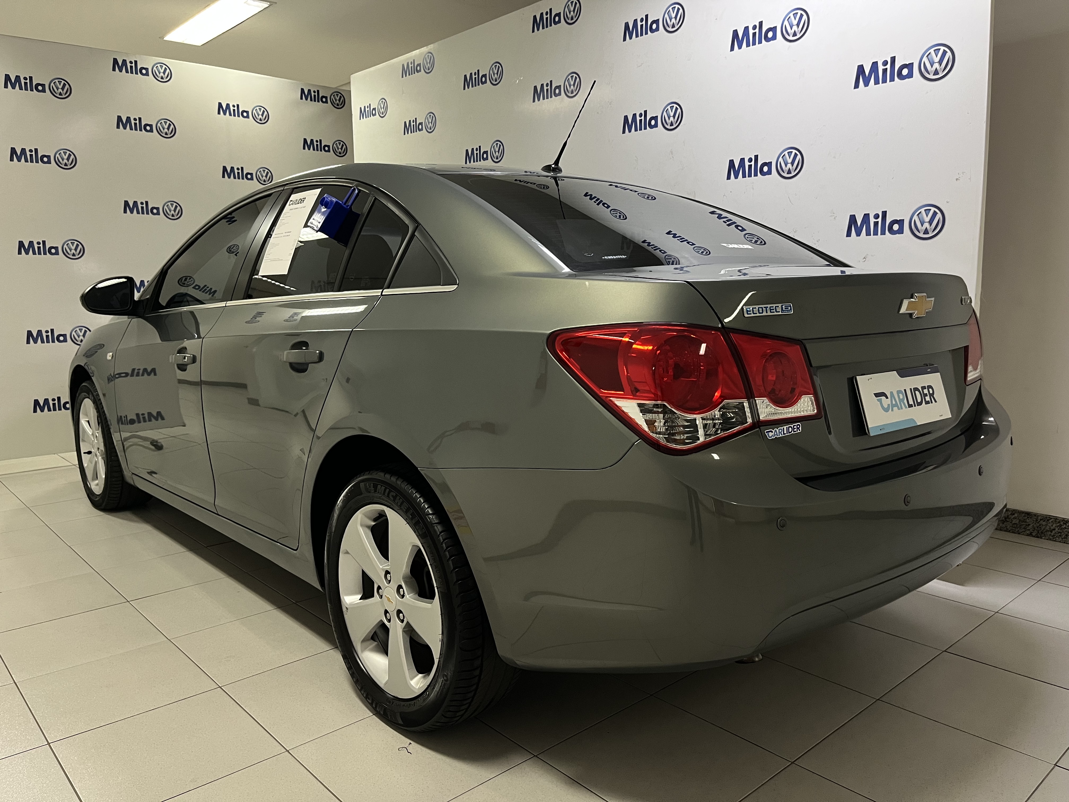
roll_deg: +0.5
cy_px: 401
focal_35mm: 26
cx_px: 534
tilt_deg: -8.8
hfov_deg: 67.3
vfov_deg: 53.1
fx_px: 803
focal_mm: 5.1
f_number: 1.6
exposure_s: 1/60
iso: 160
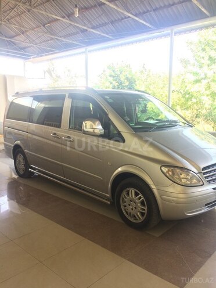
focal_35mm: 29
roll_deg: +1.5
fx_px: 241
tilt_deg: -11.9
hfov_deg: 48.2
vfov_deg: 61.7
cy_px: 144
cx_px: 108
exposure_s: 1/33
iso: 40
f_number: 2.2
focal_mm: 4.15
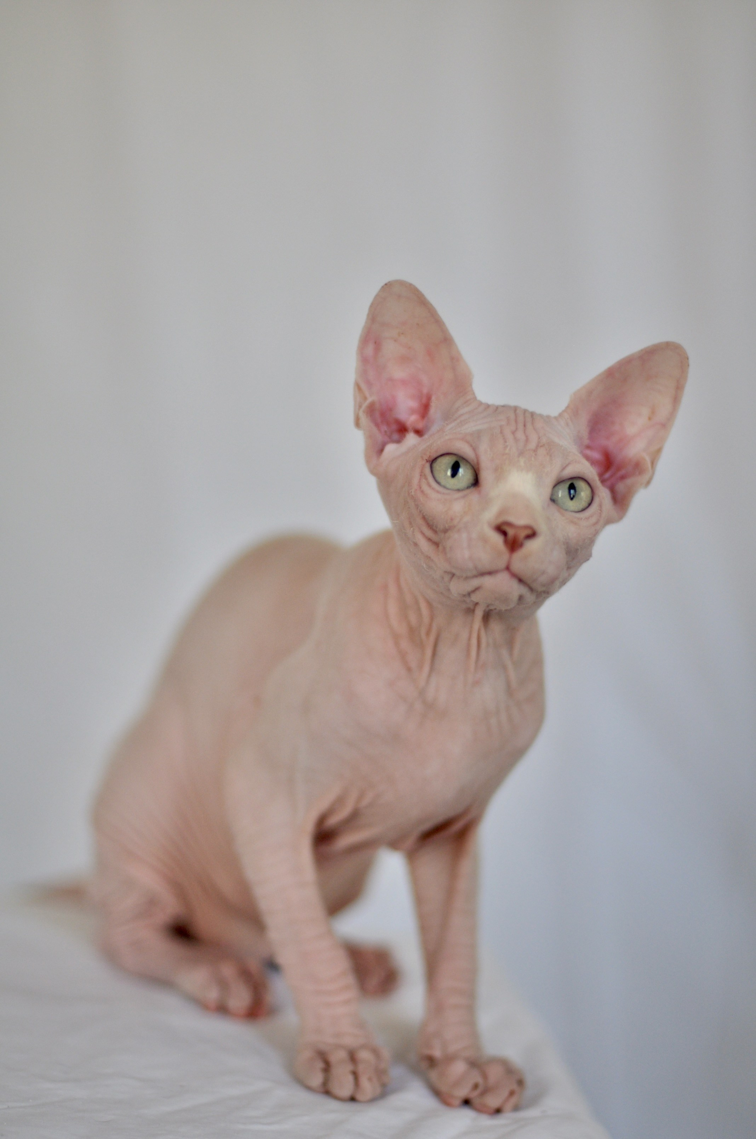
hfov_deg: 18.1
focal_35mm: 75
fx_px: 2368
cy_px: 570
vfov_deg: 27.0
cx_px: 378
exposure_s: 1/800
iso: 400
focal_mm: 50
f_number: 1.4
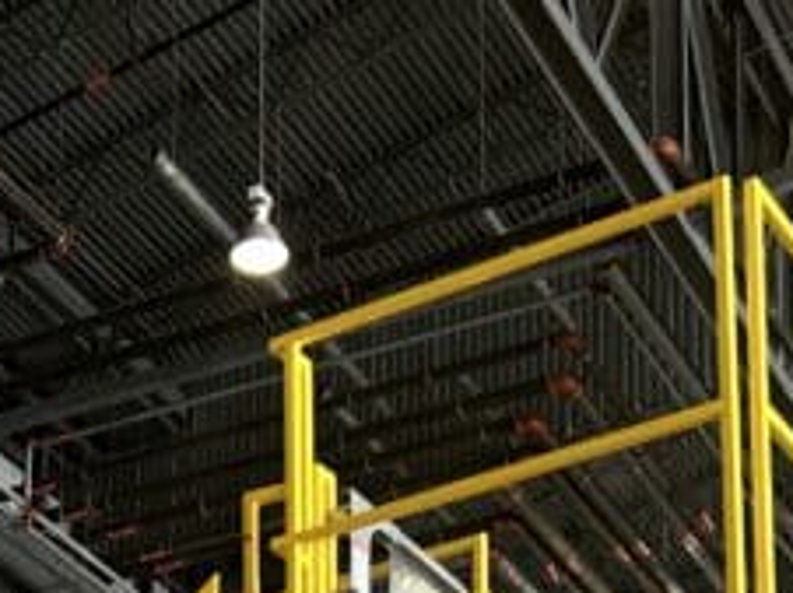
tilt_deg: +8.1
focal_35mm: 118
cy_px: 1291
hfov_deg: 16.4
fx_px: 2700
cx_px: 4
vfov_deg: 11.1
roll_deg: -0.4
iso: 40
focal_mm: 5.7
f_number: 1.5
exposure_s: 1/120
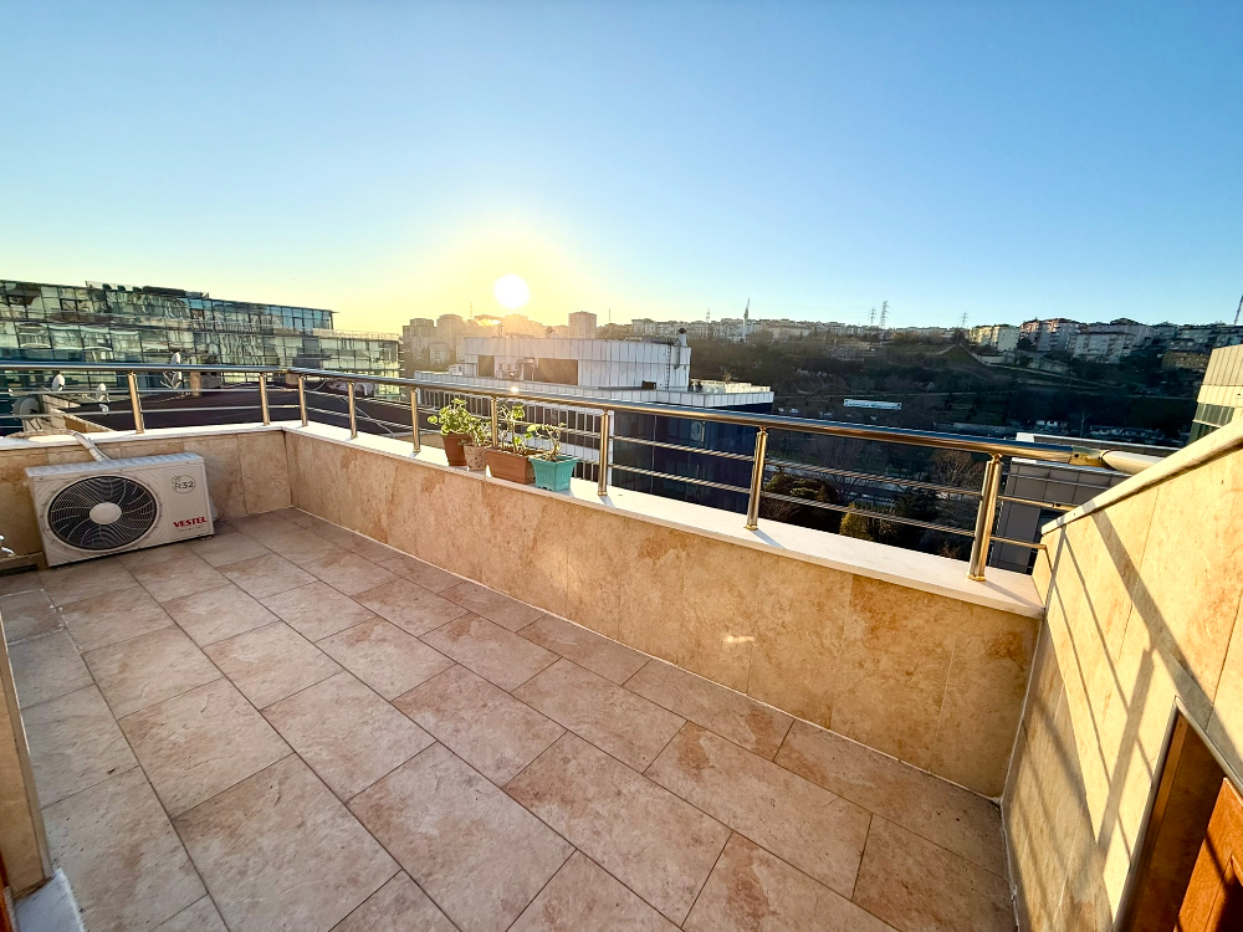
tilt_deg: -11.6
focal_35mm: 14
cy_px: 466
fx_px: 503
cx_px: 622
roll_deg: -2.6
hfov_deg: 102.1
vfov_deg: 85.7
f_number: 2.2
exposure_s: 1/1211
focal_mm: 2.22
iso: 64
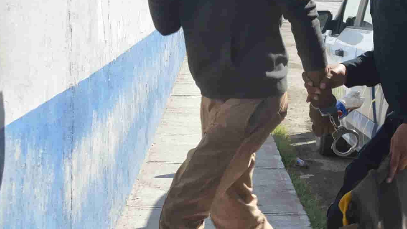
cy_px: 29
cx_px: 225
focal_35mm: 92
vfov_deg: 13.0
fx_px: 995
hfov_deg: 23.1
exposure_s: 1/200
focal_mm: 25
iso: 100
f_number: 7.1
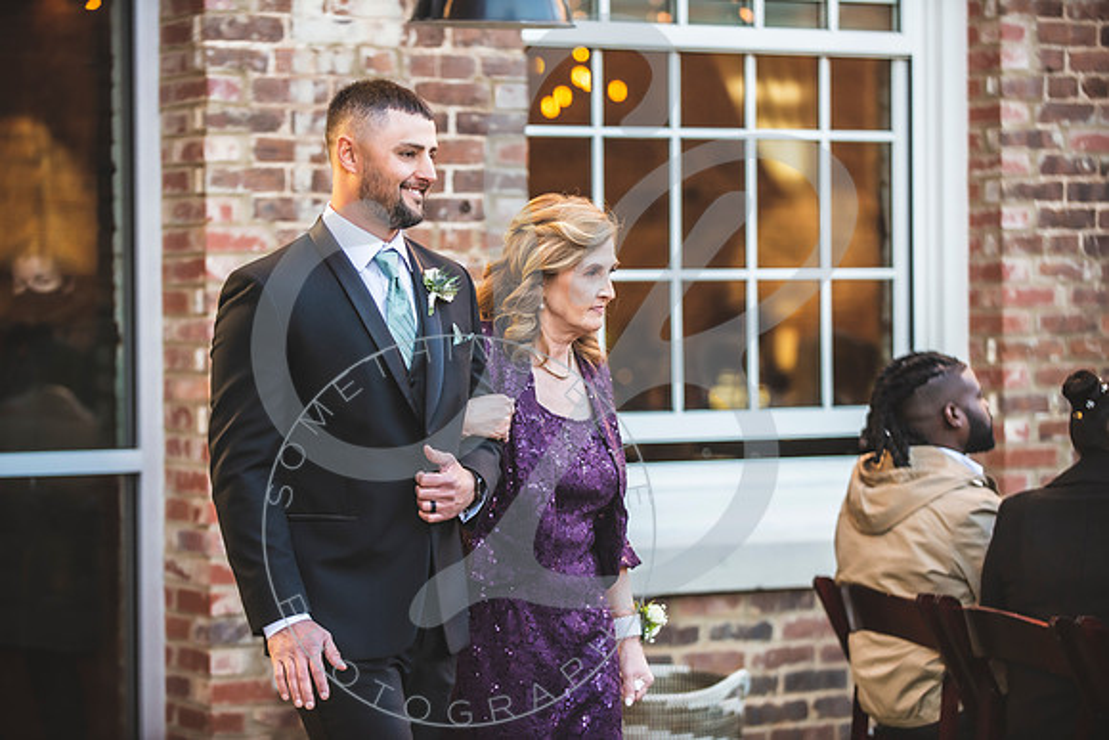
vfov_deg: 12.3
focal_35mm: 112
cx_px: 554
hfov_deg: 18.3
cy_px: 370
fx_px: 3440
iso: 640
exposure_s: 1/640
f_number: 2.8
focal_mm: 110
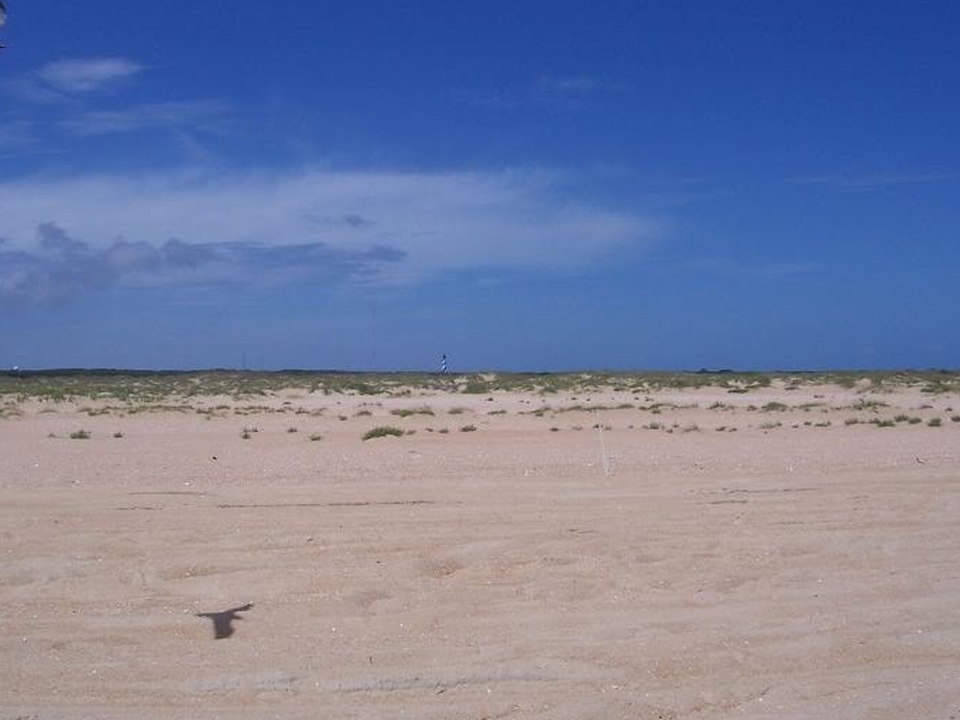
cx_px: 422
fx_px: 1109
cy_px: 359
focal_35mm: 40
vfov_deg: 36.0
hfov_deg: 46.7
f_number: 5.6
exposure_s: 1/1000
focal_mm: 5.6
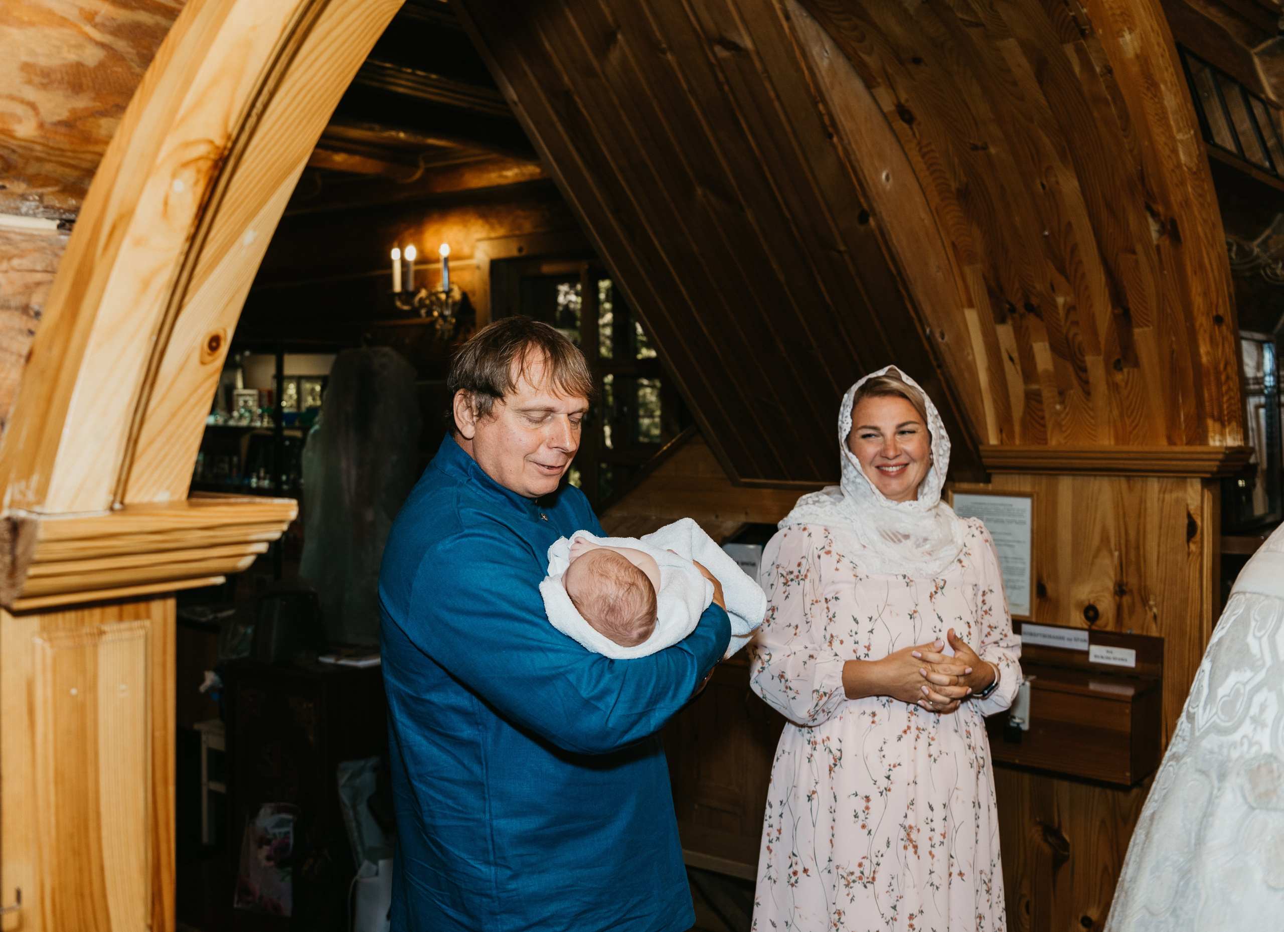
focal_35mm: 38
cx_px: 575
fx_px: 1407
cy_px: 473
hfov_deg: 49.0
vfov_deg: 36.7
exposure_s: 1/160
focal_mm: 34
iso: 320
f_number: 3.5
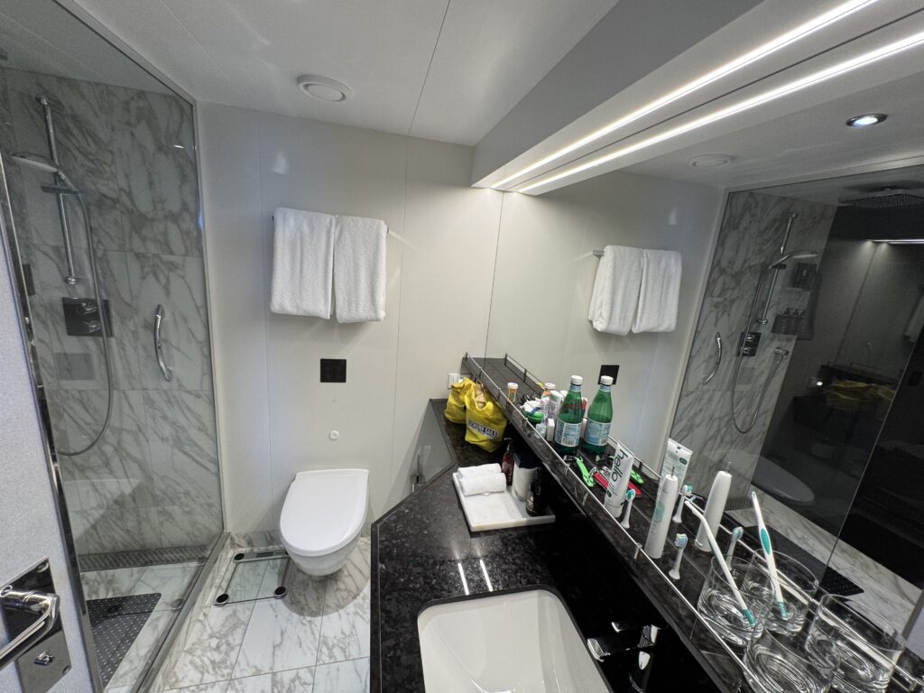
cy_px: 346
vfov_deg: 85.7
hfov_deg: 102.1
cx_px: 462
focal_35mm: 14
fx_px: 374
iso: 100
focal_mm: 2.22
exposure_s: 1/99
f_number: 2.2
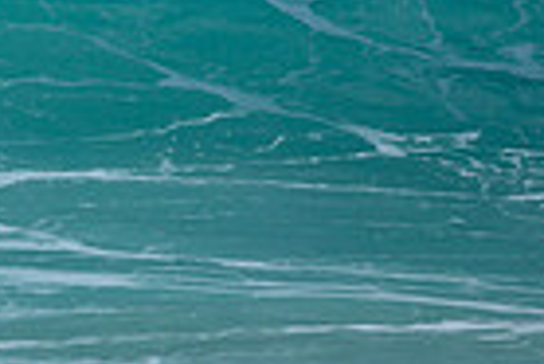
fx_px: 50432
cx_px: -517
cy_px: -370
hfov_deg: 0.6
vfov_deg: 0.4
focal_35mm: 3334
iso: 180
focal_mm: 800
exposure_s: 1/2000
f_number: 6.3
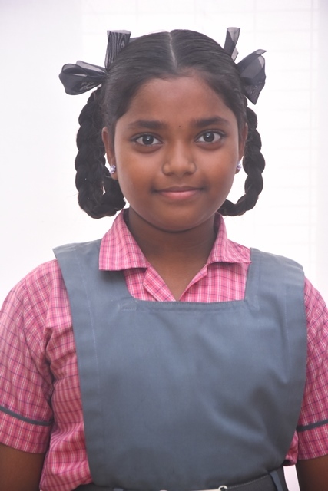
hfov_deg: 8.7
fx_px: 2151
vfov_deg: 13.0
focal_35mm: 158
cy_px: 246
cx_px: 164
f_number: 6.3
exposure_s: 1/125
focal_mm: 105
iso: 1000
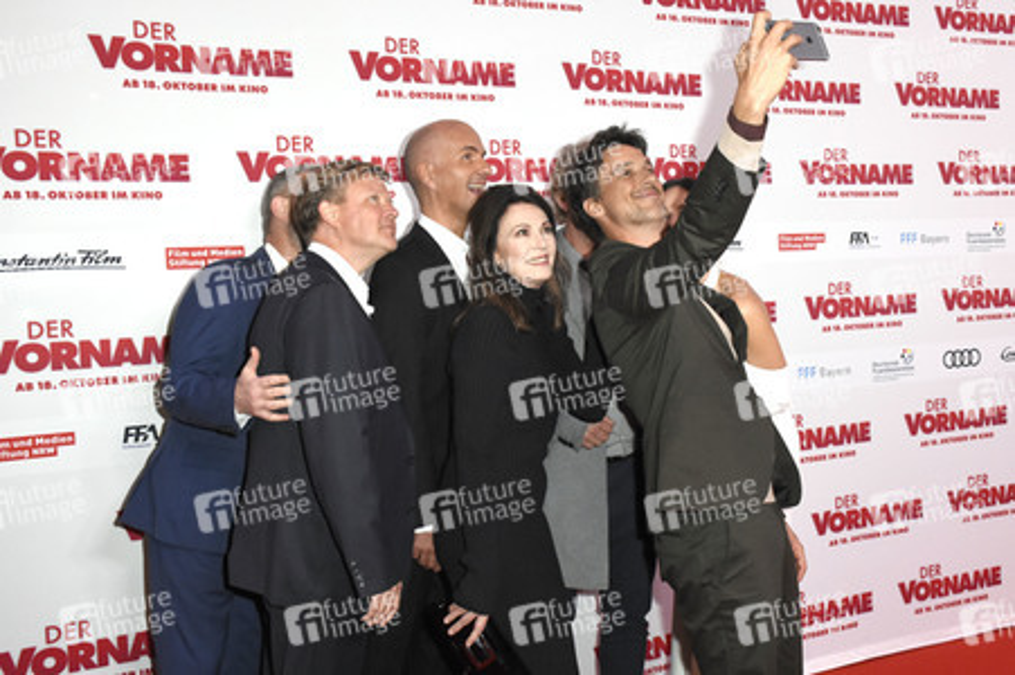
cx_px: 508
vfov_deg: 36.8
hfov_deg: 53.2
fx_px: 1014
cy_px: 338
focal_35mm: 36
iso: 3200
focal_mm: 24
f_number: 6.3
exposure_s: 1/160
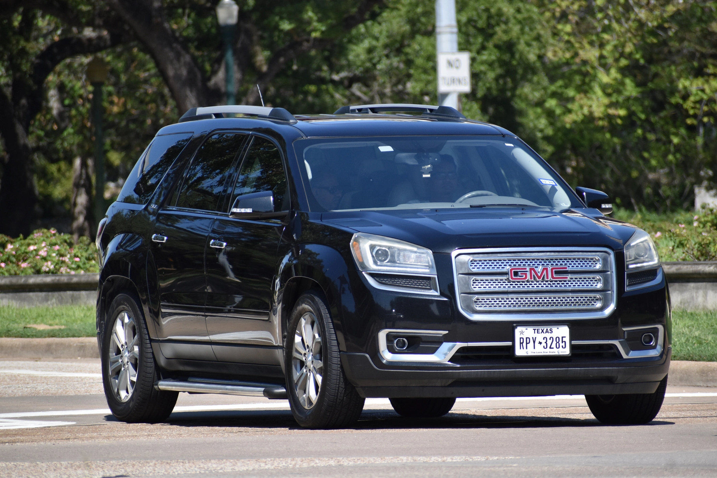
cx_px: 358
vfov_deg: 3.4
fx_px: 8066
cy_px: 239
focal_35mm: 405
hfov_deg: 5.1
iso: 400
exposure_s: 1/1600
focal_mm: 270
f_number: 6
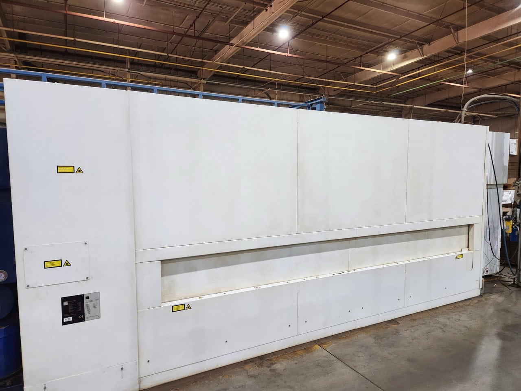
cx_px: 260
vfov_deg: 58.9
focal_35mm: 23
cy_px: 196
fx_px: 346
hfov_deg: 73.9
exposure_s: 1/120
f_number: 1.8
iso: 250
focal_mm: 5.4
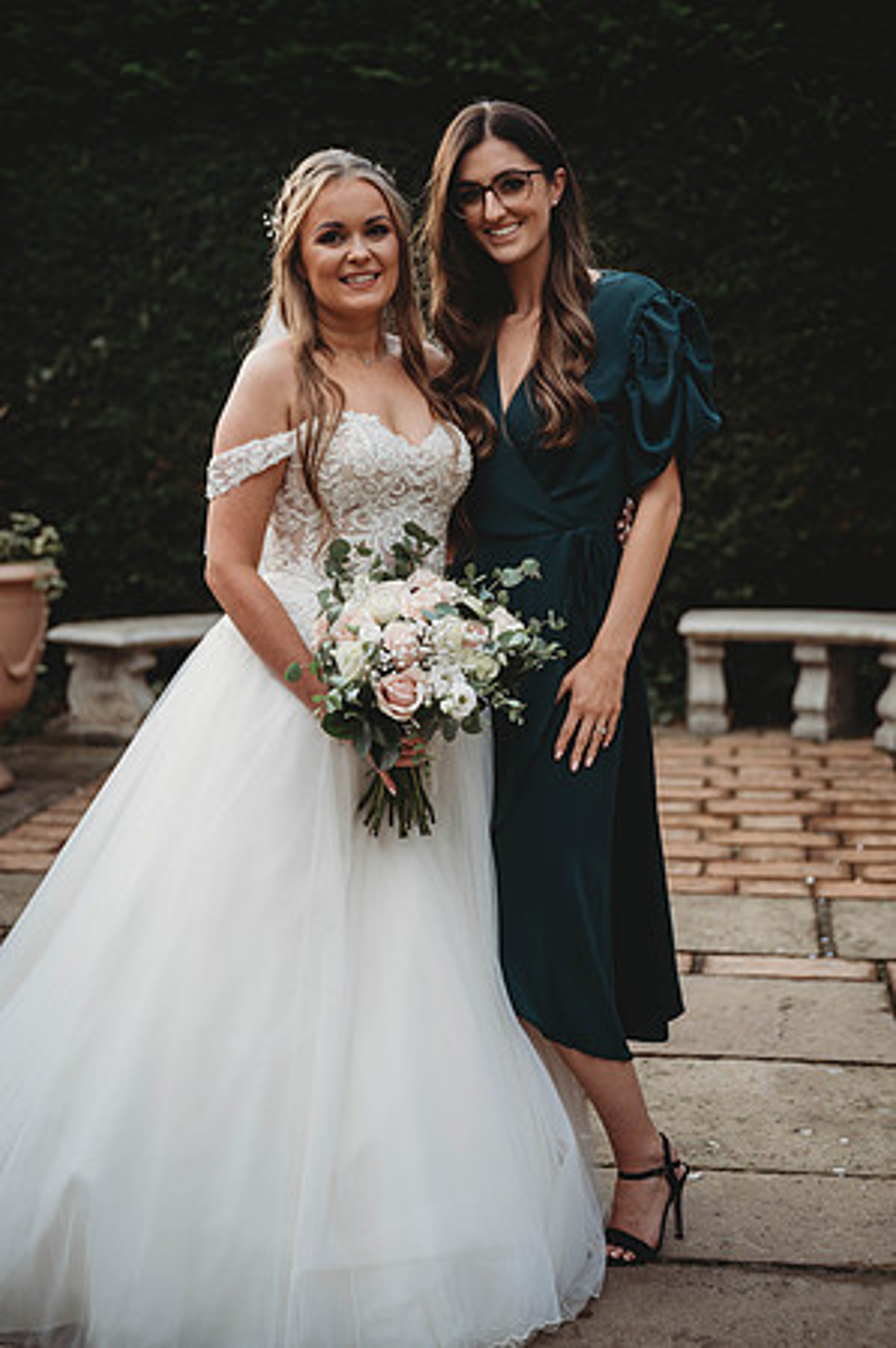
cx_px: 448
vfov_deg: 36.9
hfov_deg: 25.0
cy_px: 674
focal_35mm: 54
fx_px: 2021
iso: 100
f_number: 2.8
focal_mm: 54
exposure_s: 1/500
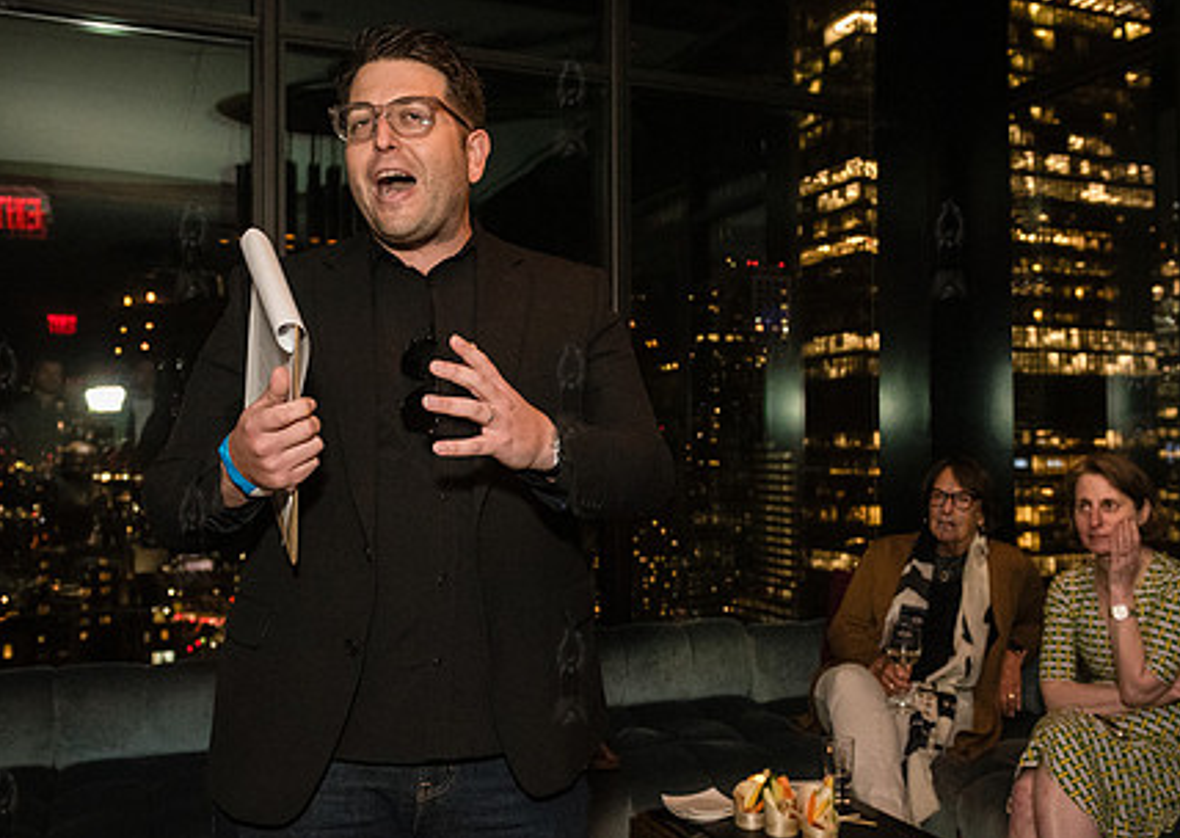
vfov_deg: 38.4
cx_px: 669
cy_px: 419
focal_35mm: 36
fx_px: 1204
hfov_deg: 52.0
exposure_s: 1/200
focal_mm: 24
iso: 6400
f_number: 4
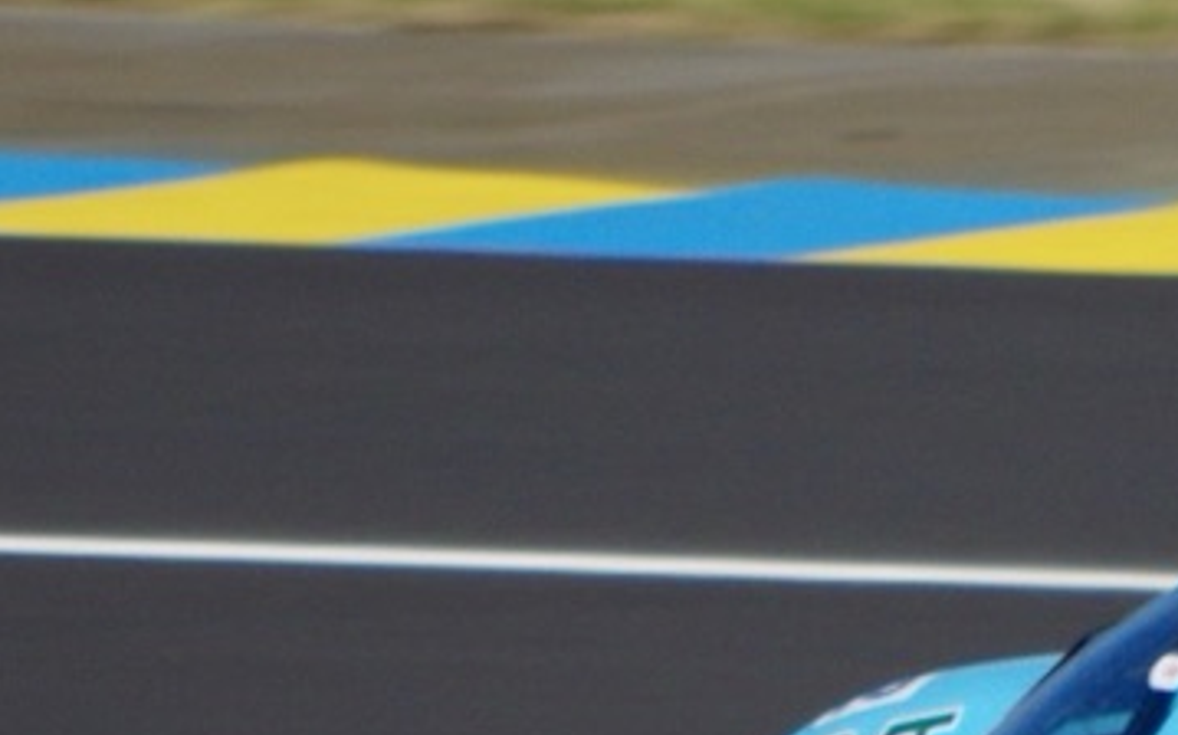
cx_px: 1765
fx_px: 57376
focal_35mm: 1788
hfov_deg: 1.2
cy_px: 710
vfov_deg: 0.7
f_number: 5.8
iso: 200
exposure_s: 1/1000
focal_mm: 300
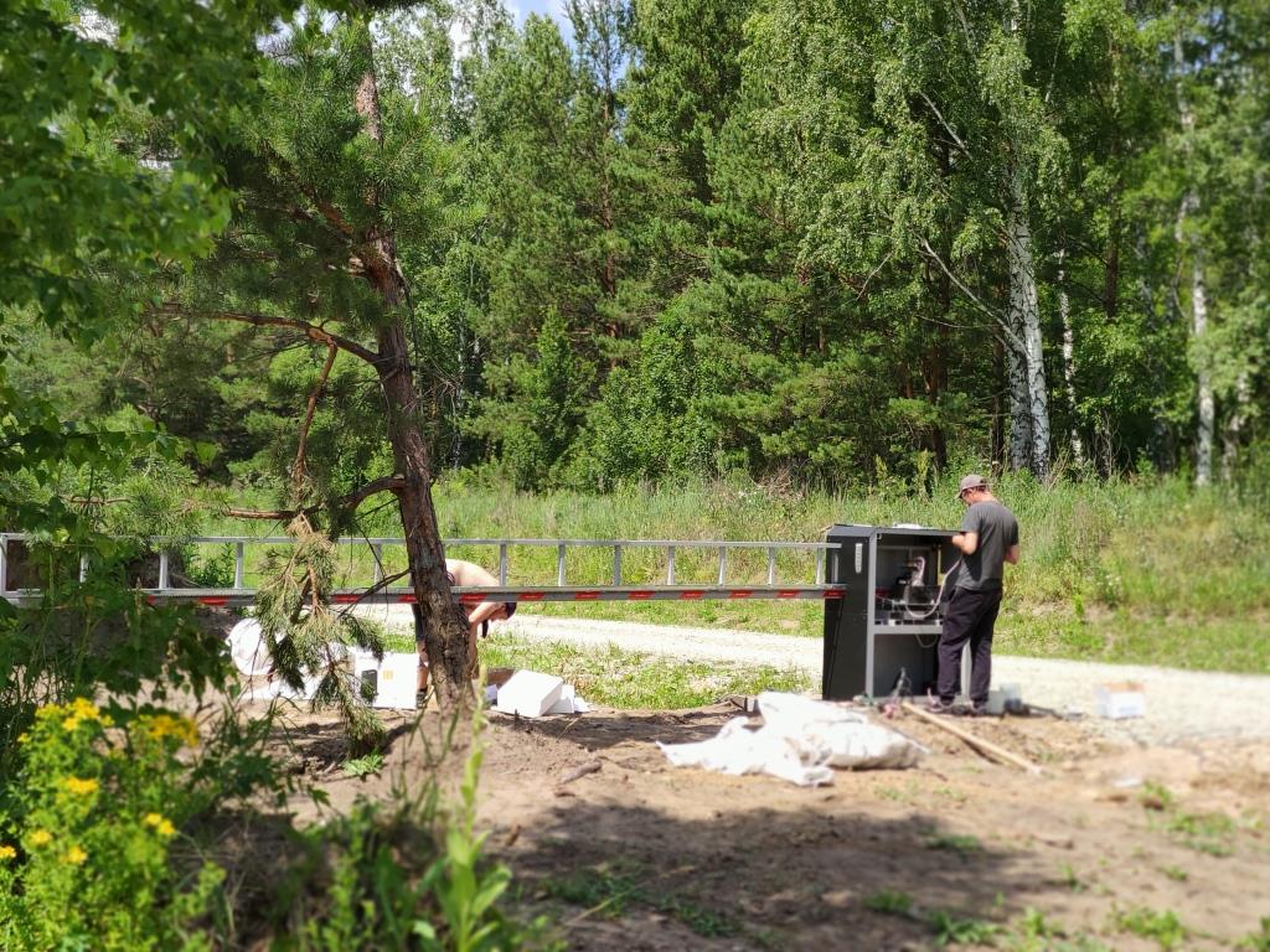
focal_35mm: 52
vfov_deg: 28.0
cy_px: 476
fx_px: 1908
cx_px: 635
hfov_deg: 36.8
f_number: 2.4
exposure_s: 1/607
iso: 100
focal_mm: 5.54
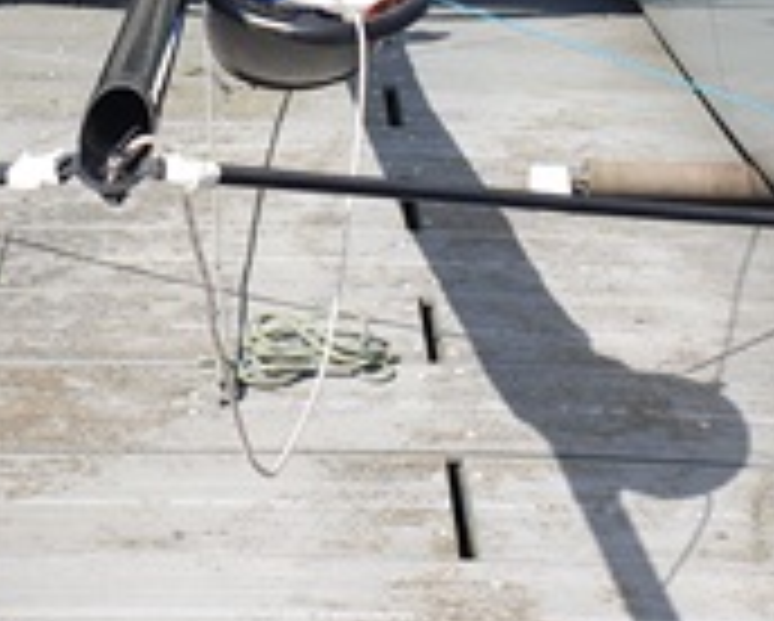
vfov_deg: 16.0
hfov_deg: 21.3
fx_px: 2041
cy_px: -281
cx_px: 225
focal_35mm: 89
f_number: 2.4
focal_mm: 4.3
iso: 50
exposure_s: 1/1403
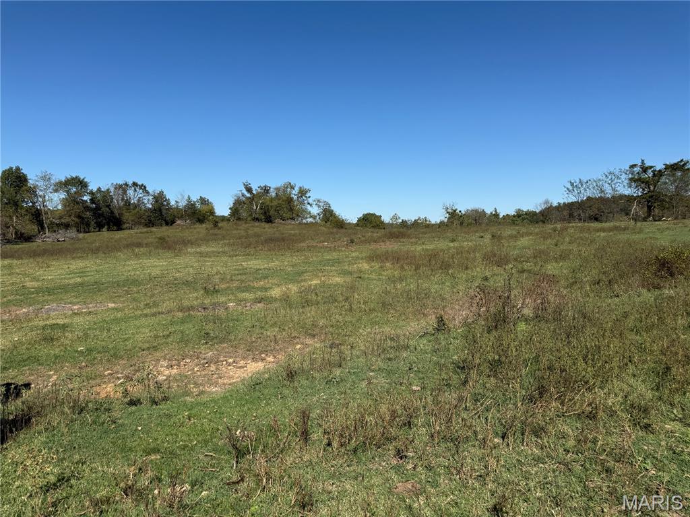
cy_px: 258
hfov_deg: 71.6
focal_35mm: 24
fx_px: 478
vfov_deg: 56.8
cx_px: 345
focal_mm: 6.76
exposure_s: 1/5714
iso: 80
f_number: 1.78
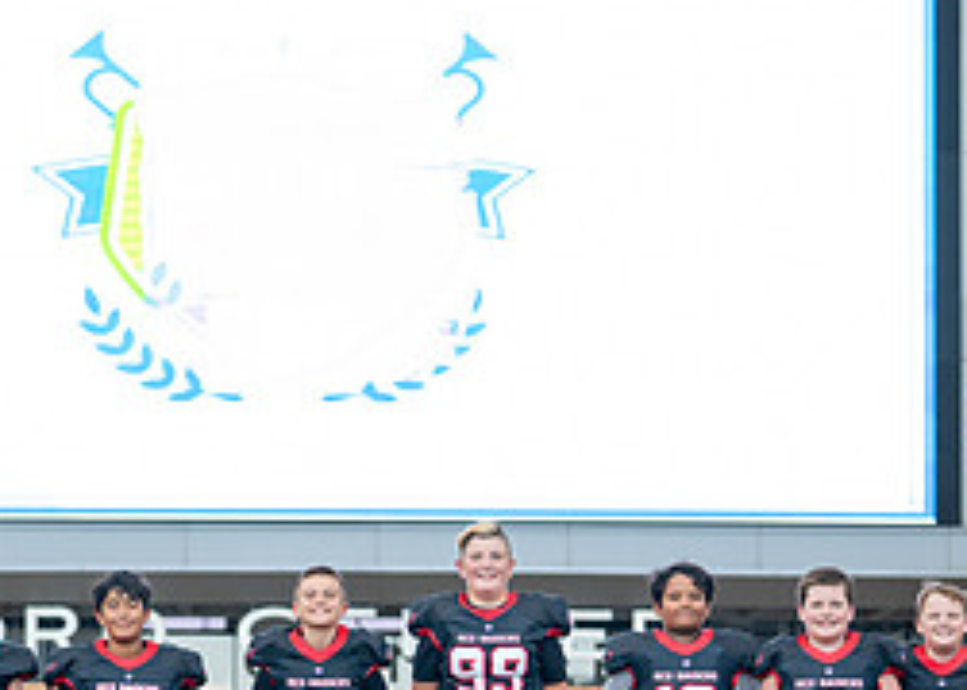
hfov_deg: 15.6
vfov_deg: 11.0
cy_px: 817
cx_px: 317
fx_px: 3513
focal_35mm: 128
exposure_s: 1/800
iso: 250
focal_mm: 50
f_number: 2
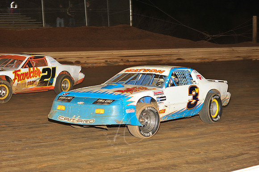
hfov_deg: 23.7
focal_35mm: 86
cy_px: 86
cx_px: 130
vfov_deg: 15.9
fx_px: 618
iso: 800
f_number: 6.3
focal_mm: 86
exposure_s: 1/250
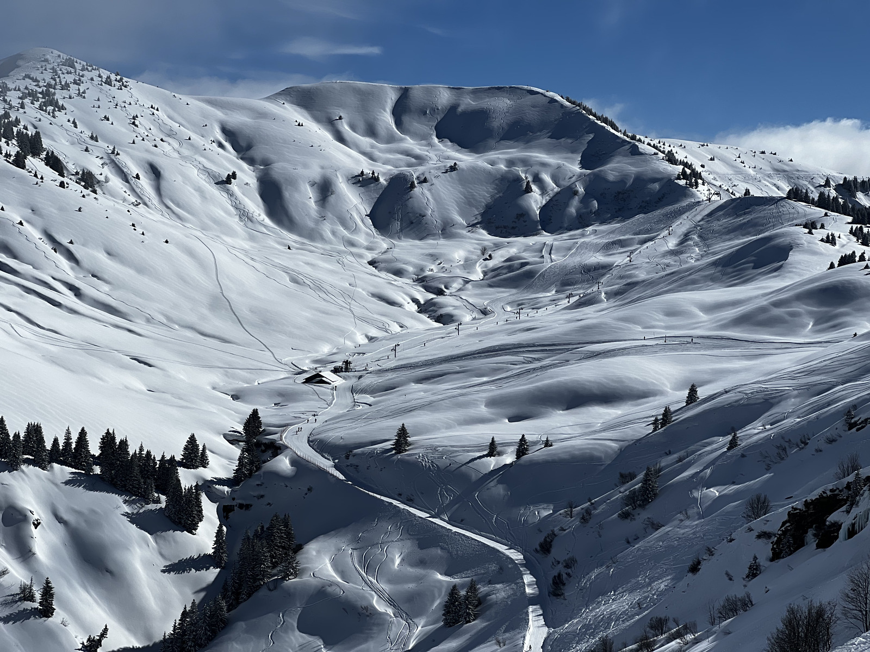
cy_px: 326
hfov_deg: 25.3
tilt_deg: -2.6
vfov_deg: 19.1
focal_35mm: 77
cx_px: 435
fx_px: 1935
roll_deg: -2.6
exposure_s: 1/2660
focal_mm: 9
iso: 20
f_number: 2.8
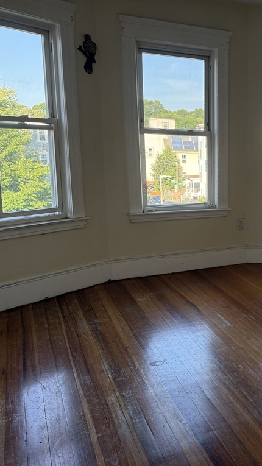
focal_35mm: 35
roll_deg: -0.8
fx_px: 433
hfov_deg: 31.4
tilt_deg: -10.2
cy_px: 233
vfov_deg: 56.6
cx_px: 258
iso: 160
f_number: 1.78
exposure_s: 1/228
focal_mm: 6.76
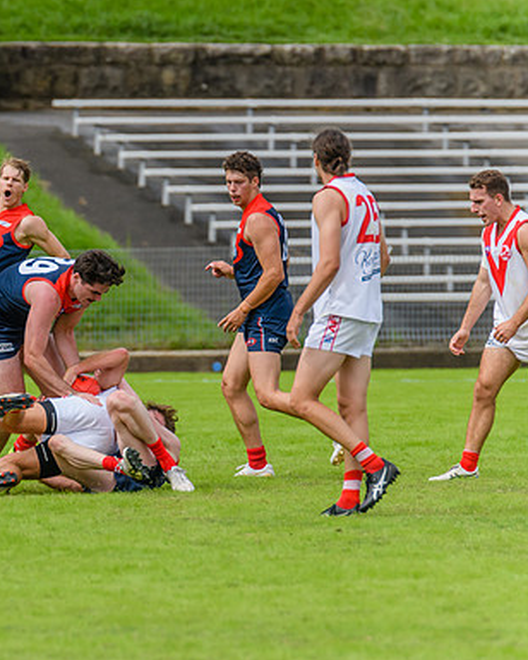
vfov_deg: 2.7
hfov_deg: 2.1
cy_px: 374
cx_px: -44
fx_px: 14240
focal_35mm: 729
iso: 800
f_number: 6.3
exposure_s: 1/2500
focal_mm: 420
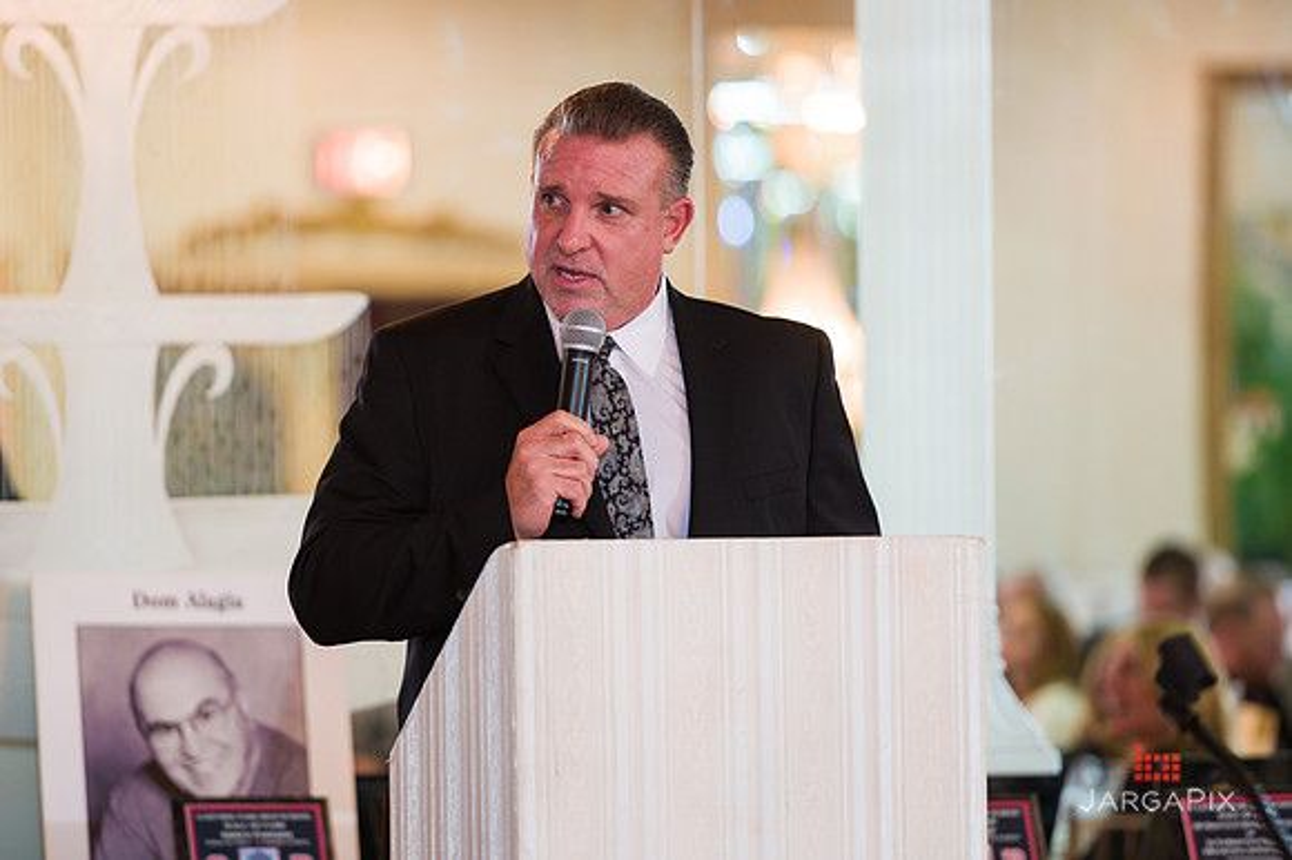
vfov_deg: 6.3
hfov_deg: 9.5
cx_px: 616
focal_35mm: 217
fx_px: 7788
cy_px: 411
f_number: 3.2
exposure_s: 1/200
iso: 1250
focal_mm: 200
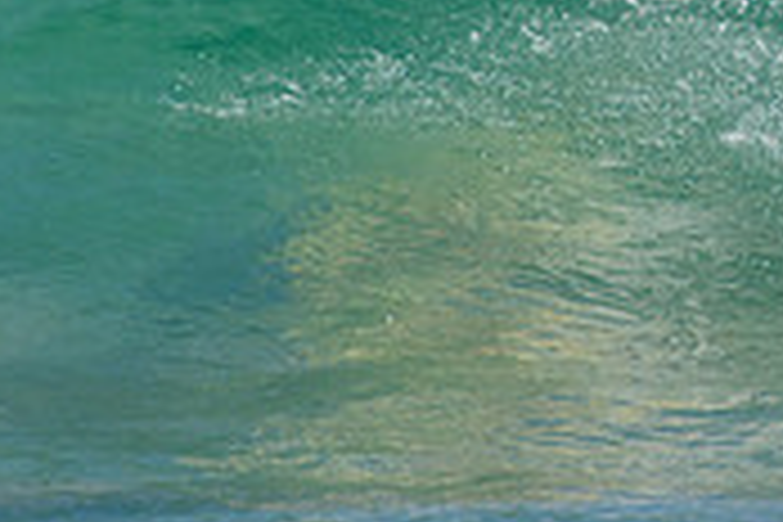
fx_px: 43388
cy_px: -142
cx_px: 922
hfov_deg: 1.0
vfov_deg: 0.7
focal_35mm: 1995
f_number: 5.6
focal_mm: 400
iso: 360
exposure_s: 1/2000
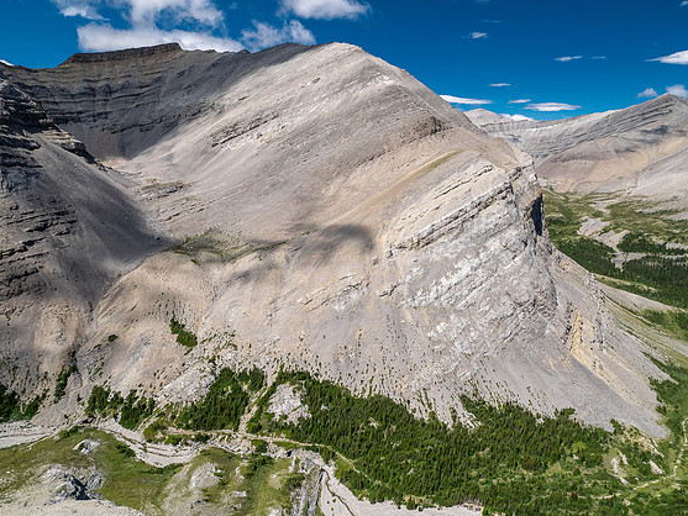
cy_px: 252
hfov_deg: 69.4
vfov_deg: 54.9
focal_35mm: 25
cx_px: 353
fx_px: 497
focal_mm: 12
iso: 200
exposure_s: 1/320
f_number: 8
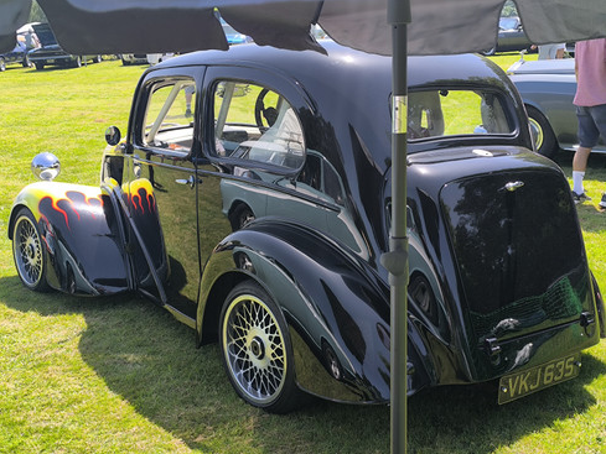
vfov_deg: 30.9
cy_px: 231
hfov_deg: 40.4
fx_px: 823
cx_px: 297
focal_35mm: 47
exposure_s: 1/505
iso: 50
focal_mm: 6.14
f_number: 1.65
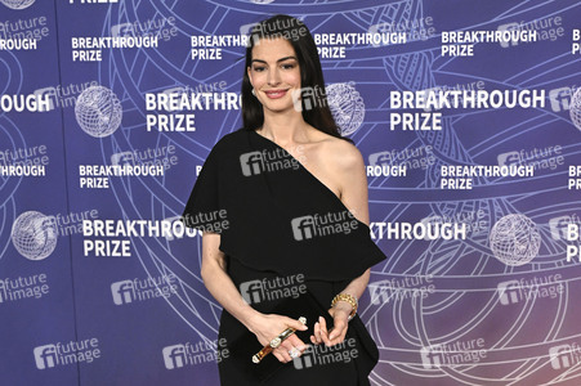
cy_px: 193
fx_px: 758
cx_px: 290
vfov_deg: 28.6
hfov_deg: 41.9
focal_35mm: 47
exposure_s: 1/320
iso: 2000
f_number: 4
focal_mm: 47
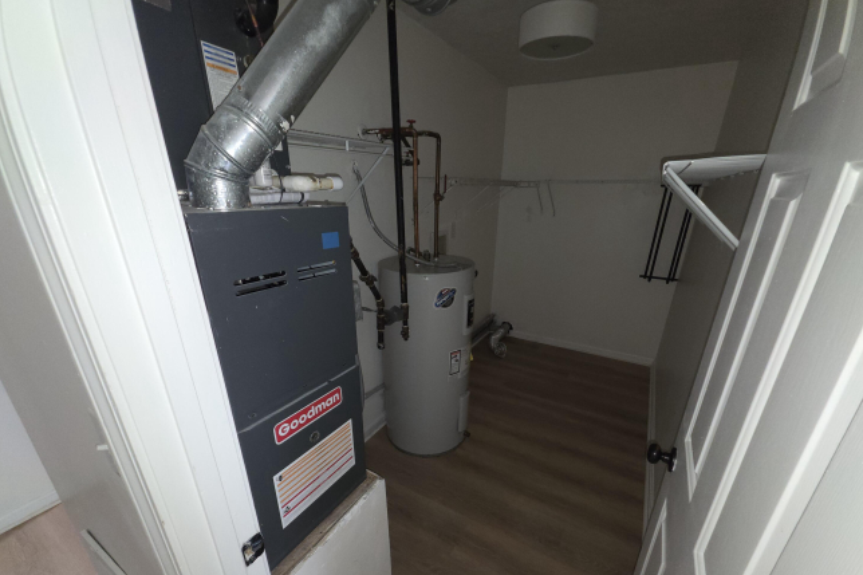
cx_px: 440
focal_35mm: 14
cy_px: 330
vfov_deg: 80.7
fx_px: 336
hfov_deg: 104.3
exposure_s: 1/50
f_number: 1.9
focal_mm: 2.2
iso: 200
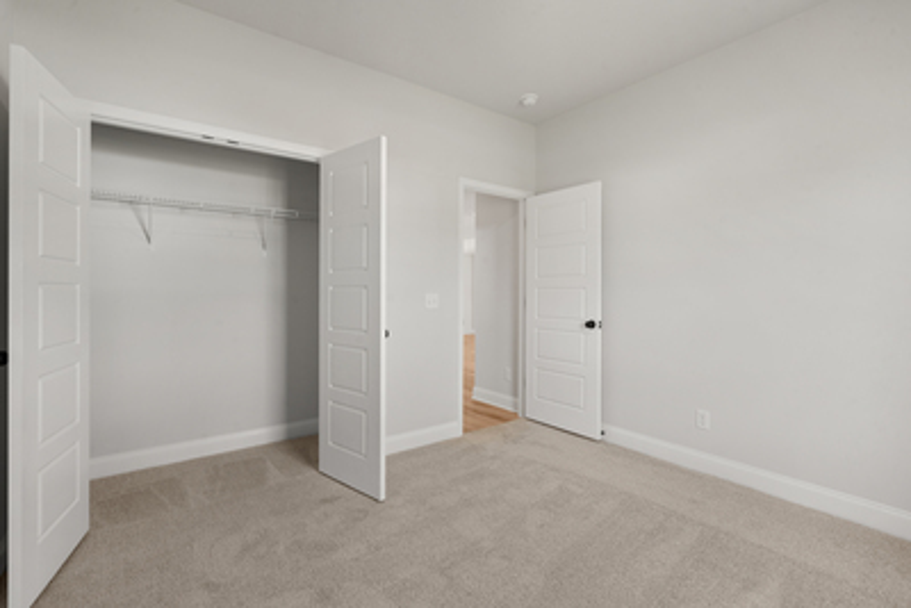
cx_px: 456
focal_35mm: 16
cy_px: 304
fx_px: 405
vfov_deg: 73.8
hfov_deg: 96.7
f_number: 10
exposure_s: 1/6
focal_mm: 16
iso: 250
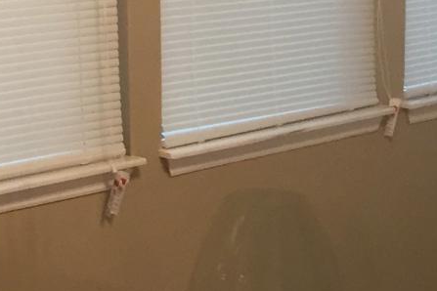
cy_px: 101
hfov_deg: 15.2
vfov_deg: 10.2
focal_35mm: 135
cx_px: 250
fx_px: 1639
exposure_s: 1/30
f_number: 2.2
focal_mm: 4.15
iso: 100
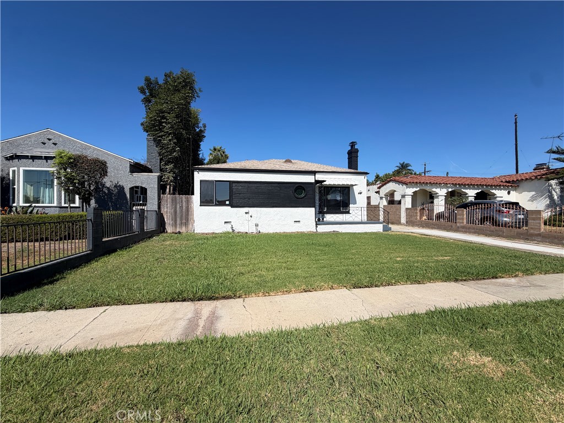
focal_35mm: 14
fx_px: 228
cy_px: 212
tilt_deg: +0.7
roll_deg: -0.9
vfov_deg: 85.7
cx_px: 282
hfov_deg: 102.1
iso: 20
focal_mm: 2.22
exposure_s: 1/1001
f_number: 2.2
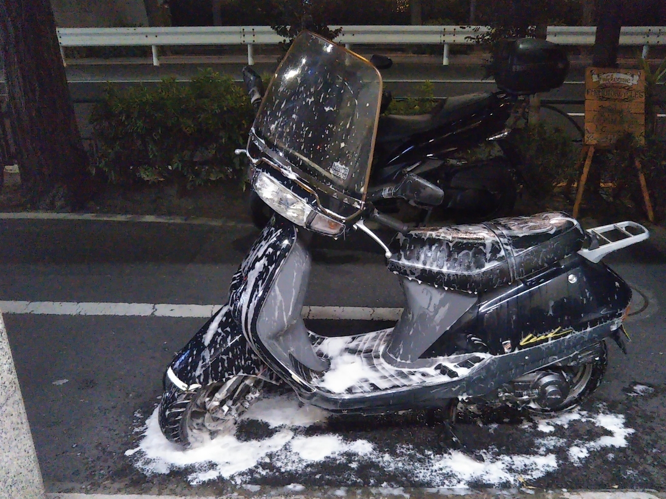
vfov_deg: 42.9
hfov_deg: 55.3
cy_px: 260
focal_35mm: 33
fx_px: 635
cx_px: 351
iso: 836
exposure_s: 1/23
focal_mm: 4
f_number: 2.2
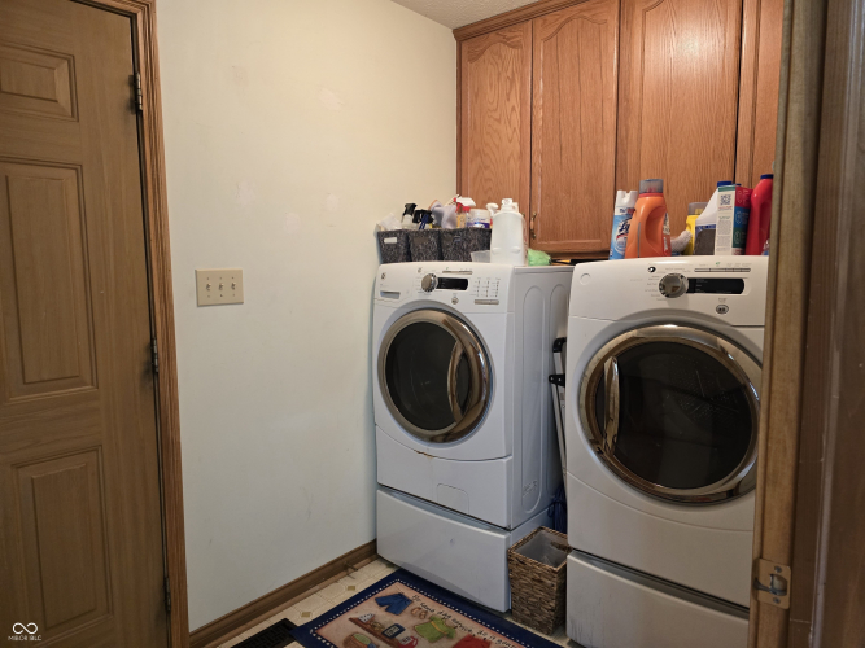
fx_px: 575
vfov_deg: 58.9
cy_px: 324
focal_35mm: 23
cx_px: 432
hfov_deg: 73.9
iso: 640
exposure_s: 1/120
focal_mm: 6.3
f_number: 1.7
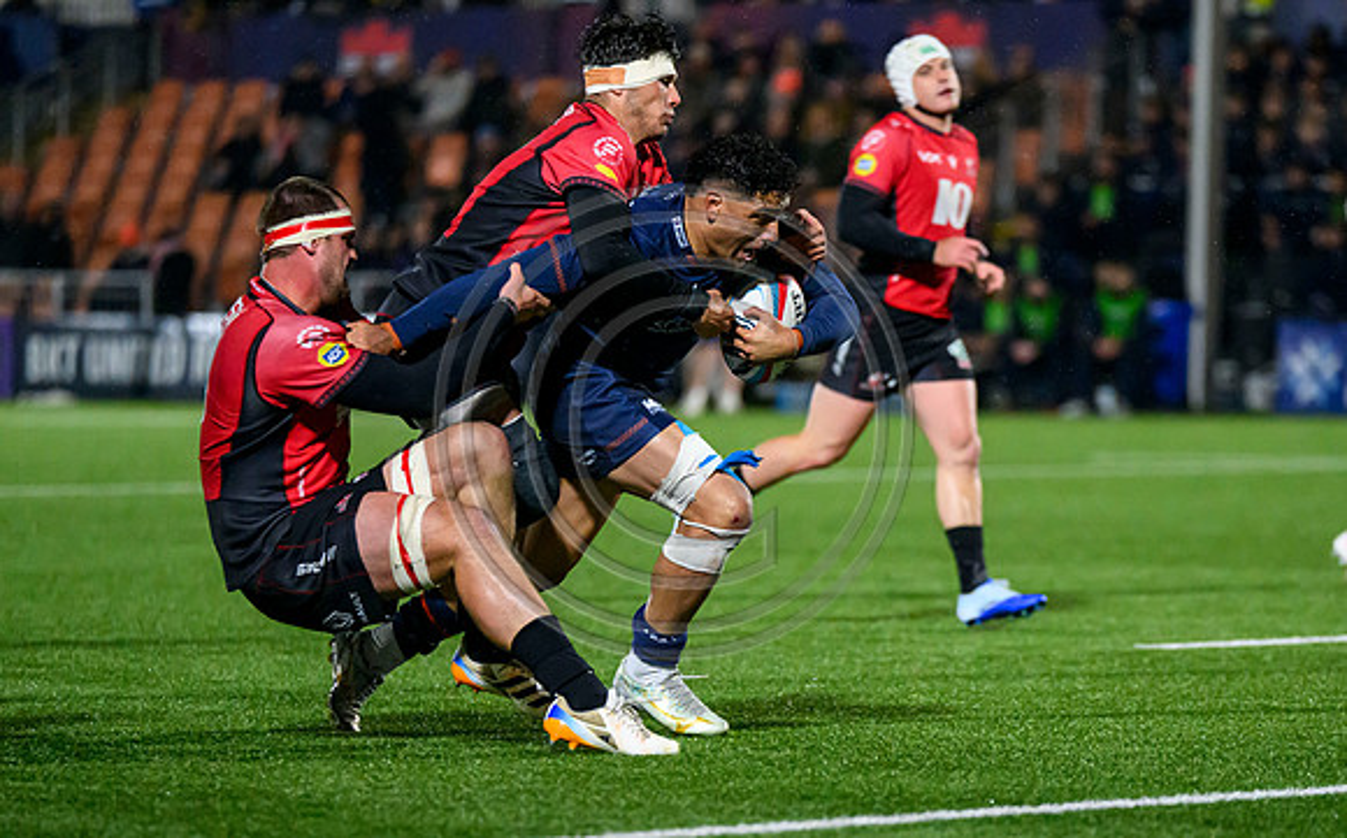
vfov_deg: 4.7
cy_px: 605
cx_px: 751
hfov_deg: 7.6
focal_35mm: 277
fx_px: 10139
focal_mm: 200
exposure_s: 1/2000
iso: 6400
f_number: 3.2
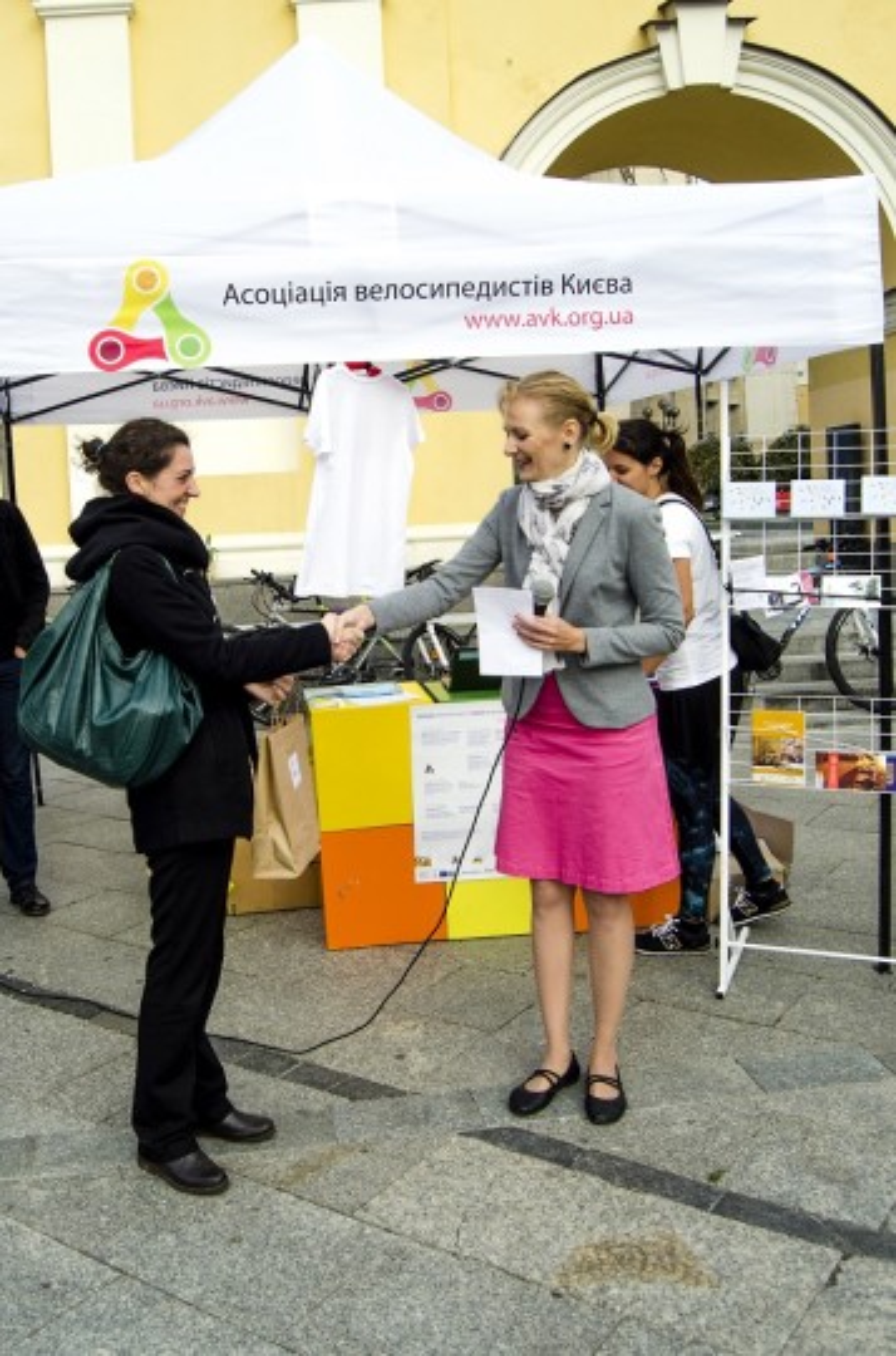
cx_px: 448
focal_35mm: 27
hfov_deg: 47.7
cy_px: 678
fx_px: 1014
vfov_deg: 67.5
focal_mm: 18
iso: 400
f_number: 5.6
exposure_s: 1/1000
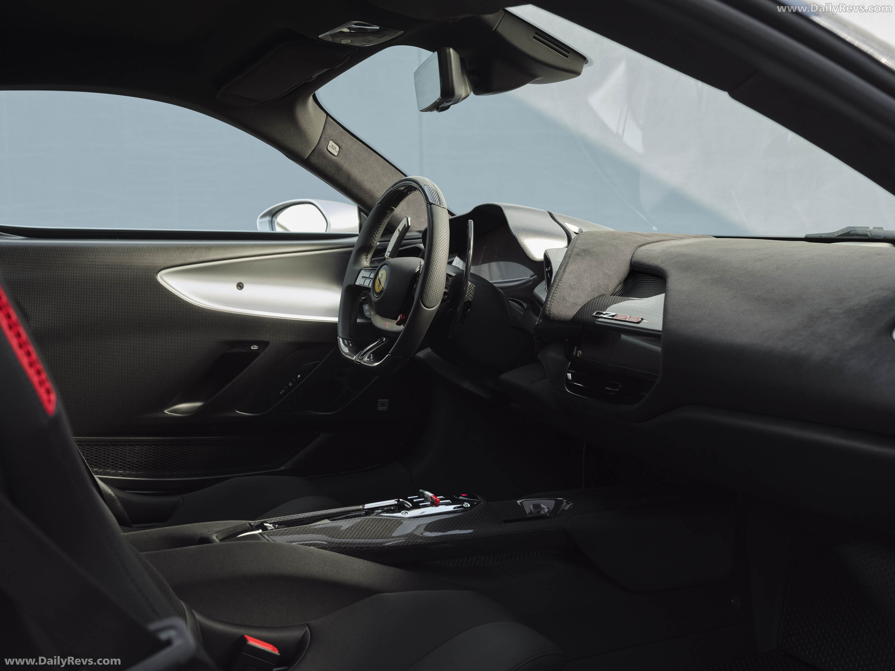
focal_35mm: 40
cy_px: 336
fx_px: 1034
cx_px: 448
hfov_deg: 46.8
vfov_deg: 36.0
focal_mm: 50.8
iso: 2500
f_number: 8
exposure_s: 1/200
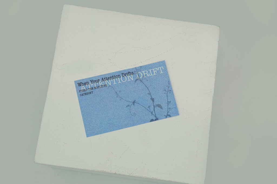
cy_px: 92
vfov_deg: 24.4
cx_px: 138
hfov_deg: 35.9
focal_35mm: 56
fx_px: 427
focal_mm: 37
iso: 100
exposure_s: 1/320
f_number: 5.6
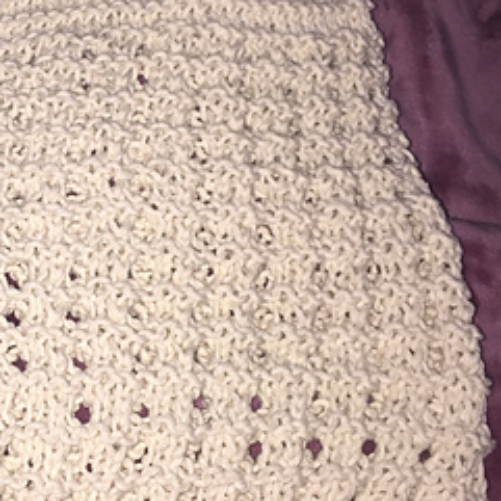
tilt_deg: -57.7
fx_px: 1113
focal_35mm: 68
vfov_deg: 25.3
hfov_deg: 24.3
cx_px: 8
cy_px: 185
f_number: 2.2
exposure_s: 1/25
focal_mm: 4.15
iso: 32
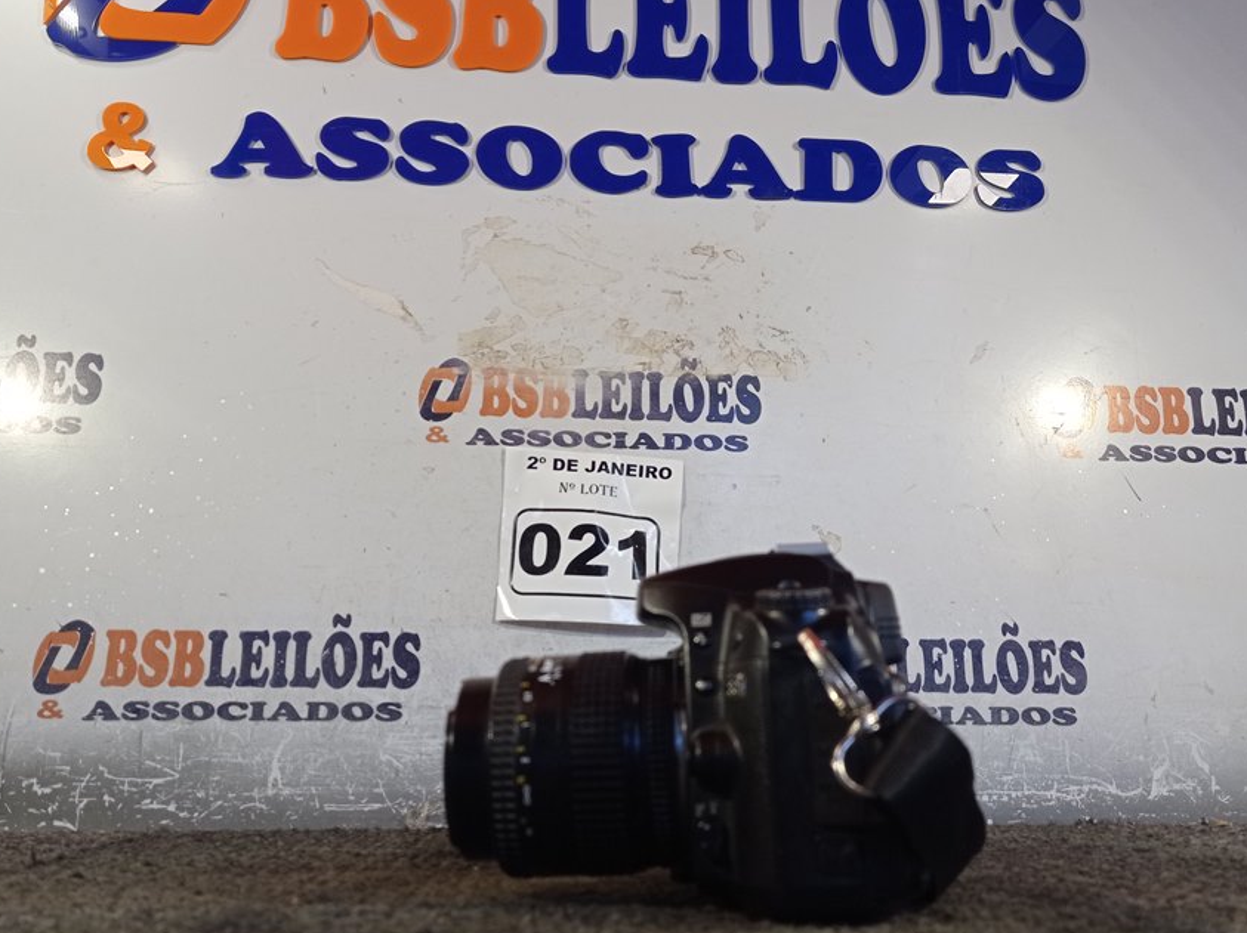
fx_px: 1224
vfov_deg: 41.7
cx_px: 641
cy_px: 469
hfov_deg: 54.0
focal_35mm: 34
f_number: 1.79
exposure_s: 1/120
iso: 128
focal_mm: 4.7
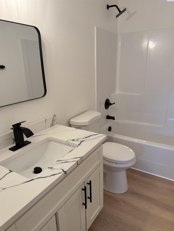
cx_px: 87
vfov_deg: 71.6
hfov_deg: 56.8
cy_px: 116
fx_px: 161
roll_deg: +0.6
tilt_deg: -17.6
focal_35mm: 24
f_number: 1.78
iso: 100
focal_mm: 6.76
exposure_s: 1/175
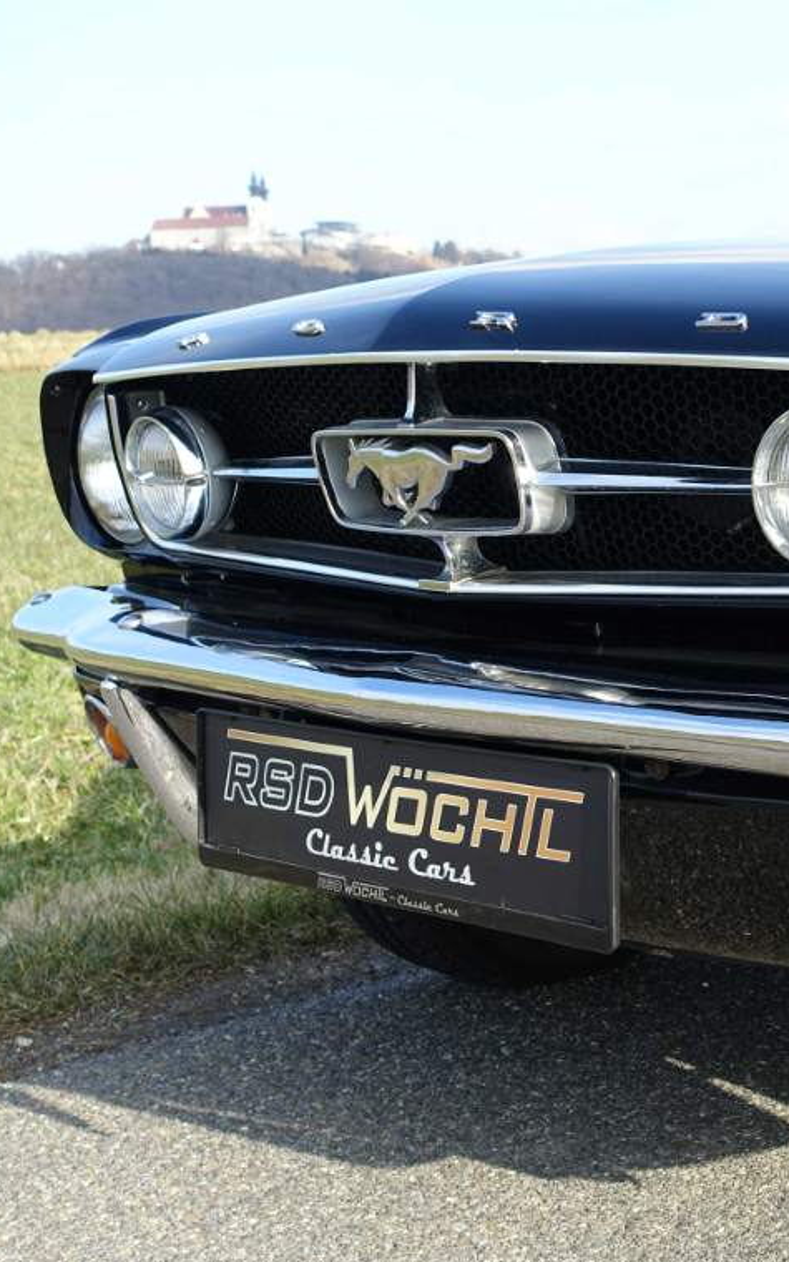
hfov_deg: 18.5
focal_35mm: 68
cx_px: 831
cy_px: 636
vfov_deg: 30.2
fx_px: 2340
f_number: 4
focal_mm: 16.17
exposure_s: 1/320
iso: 125
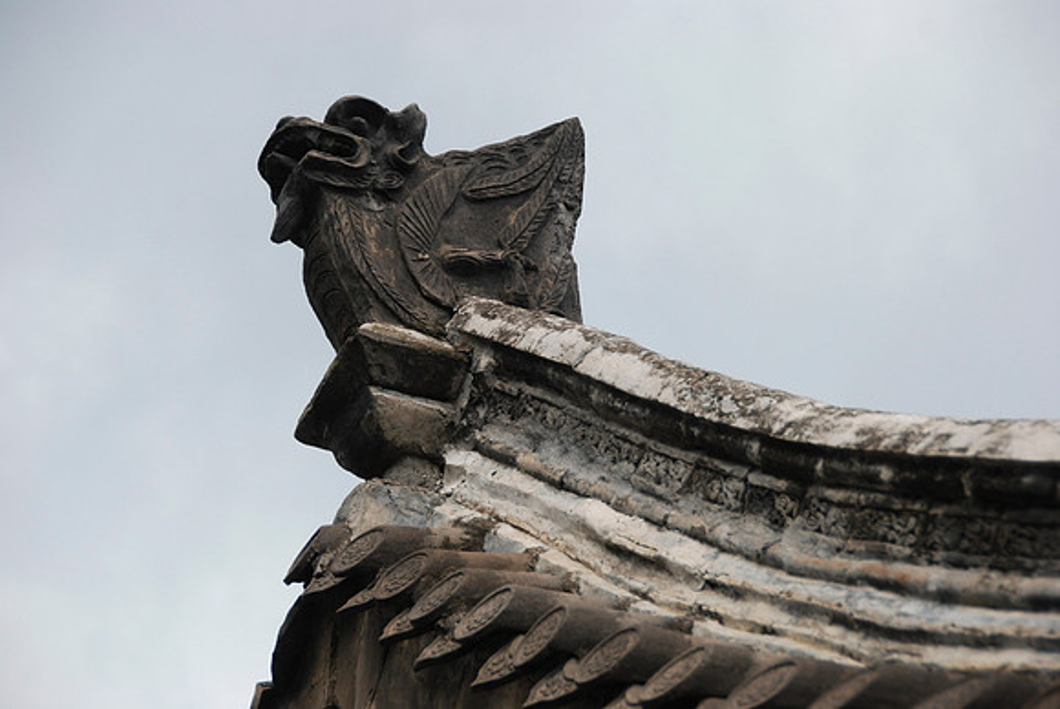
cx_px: 530
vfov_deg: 9.7
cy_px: 354
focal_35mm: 142
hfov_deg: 14.4
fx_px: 4200
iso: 250
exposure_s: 1/400
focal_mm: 95
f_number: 5.3
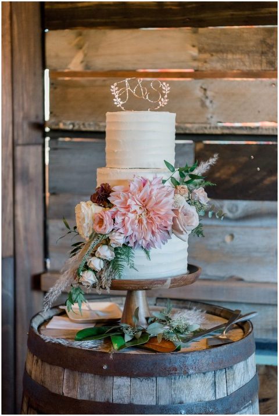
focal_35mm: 70
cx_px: 140
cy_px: 208
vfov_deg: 28.8
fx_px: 811
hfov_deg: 19.5
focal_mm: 70
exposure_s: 1/160
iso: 1600
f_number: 2.8
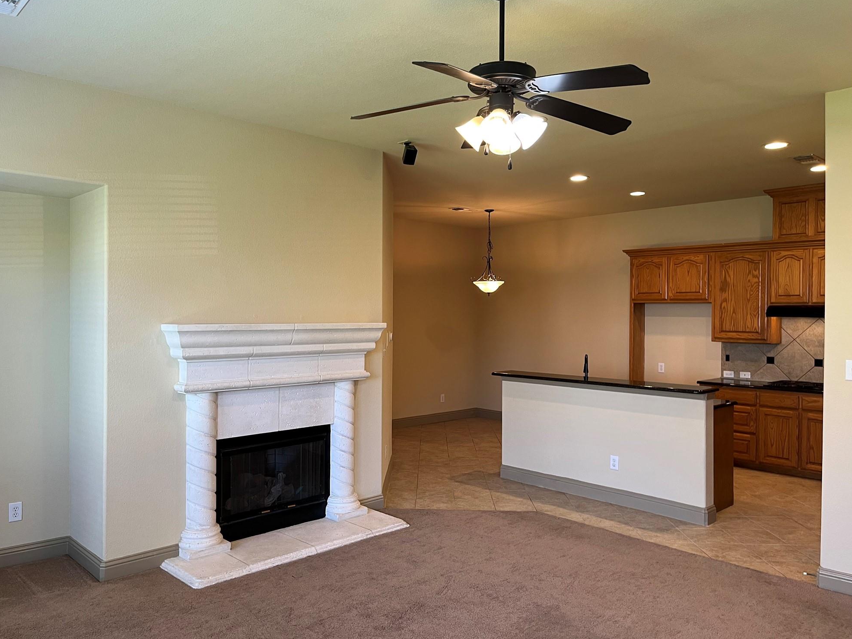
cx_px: 413
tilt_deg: -0.7
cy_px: 308
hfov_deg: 65.3
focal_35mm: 27
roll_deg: -0.8
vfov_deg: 51.3
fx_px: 665
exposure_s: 1/60
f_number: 1.6
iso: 80
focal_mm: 5.1
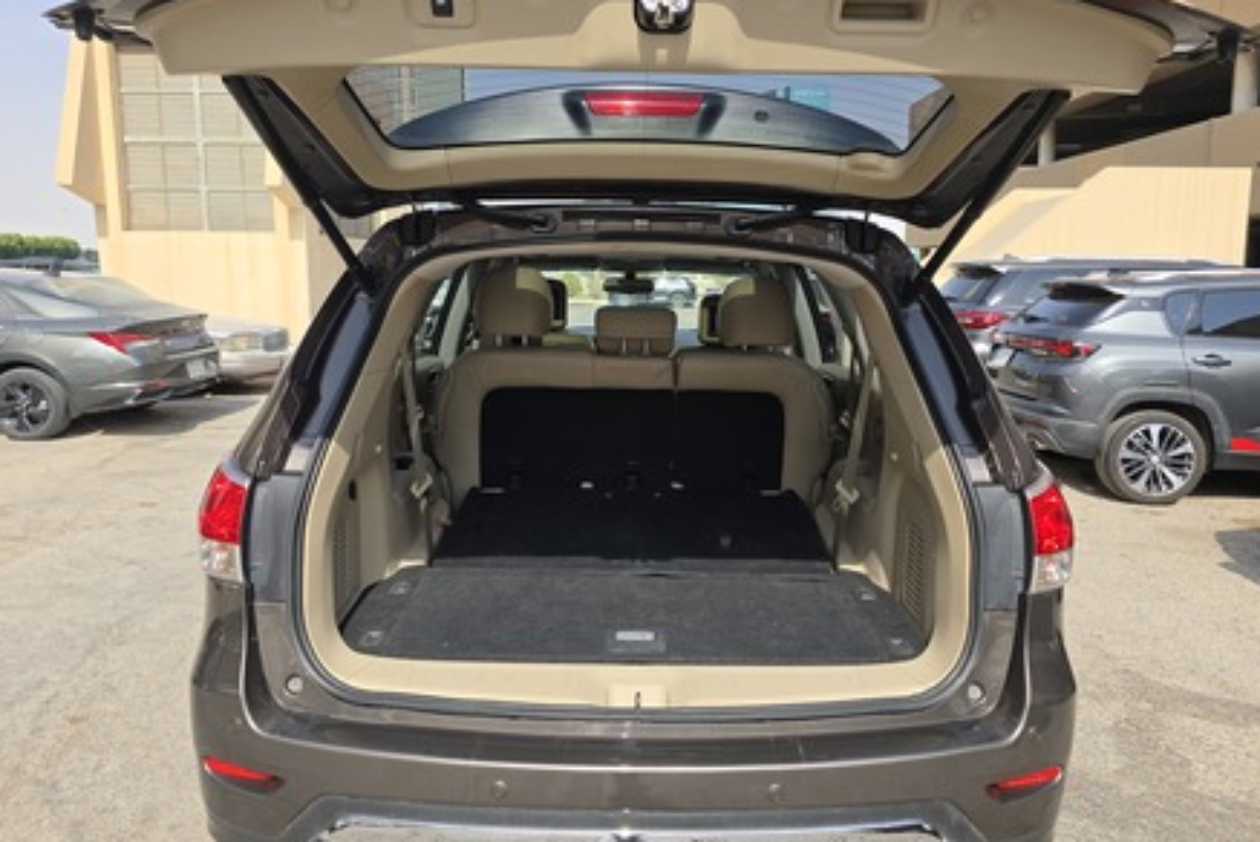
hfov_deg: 71.5
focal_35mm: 25
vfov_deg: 51.3
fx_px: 876
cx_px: 644
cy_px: 379
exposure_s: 1/697
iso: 12
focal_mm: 6.3
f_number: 1.7
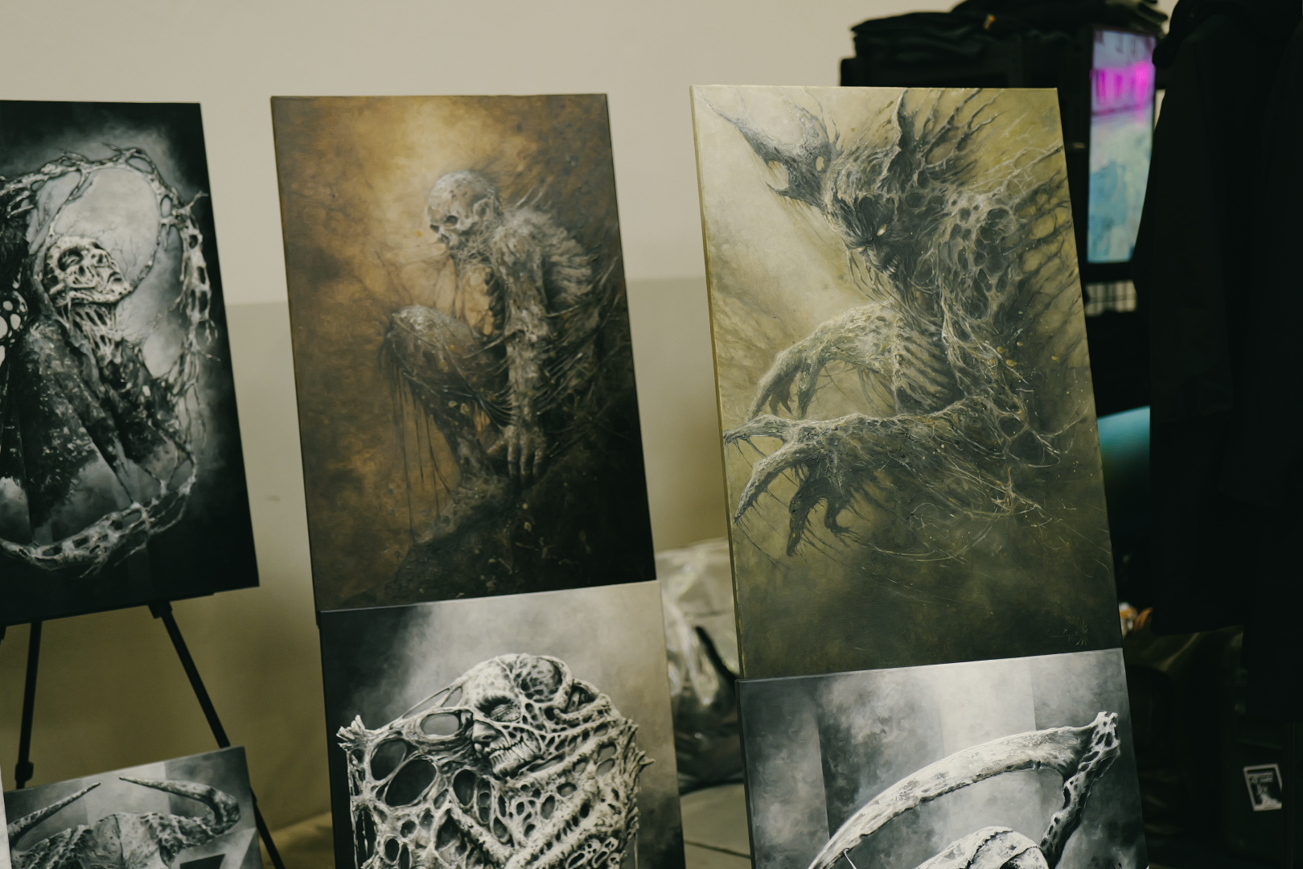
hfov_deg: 39.6
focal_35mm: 50
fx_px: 1810
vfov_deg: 27.0
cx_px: 652
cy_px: 434
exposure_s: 1/320
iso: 1600
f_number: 1.8
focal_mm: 50
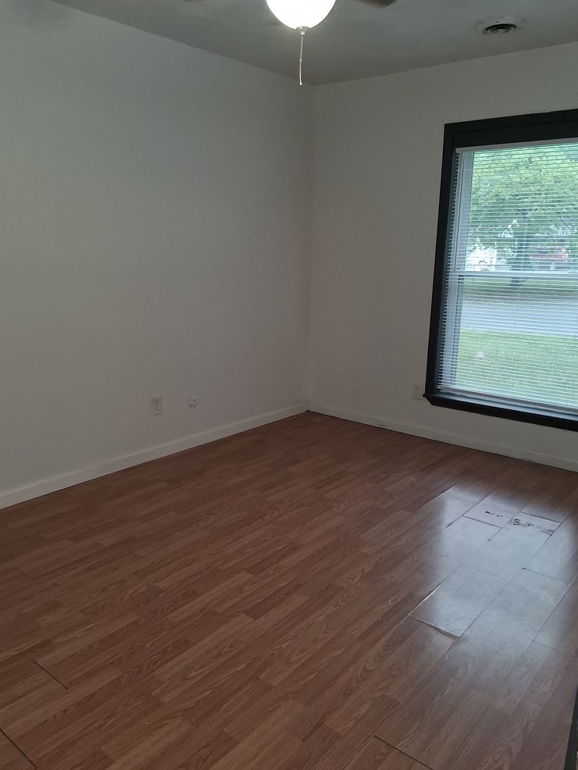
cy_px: 397
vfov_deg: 65.3
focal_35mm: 27
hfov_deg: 51.4
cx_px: 287
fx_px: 601
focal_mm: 3.98
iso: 400
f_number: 1.8
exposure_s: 1/120
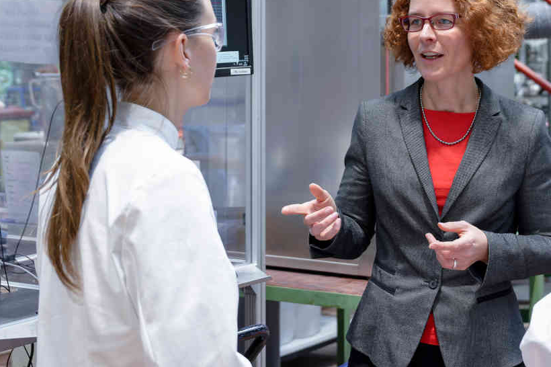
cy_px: 120
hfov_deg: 24.8
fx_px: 1254
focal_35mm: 82
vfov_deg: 16.6
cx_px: 288
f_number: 3.2
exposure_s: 1/160
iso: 1600
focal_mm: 35
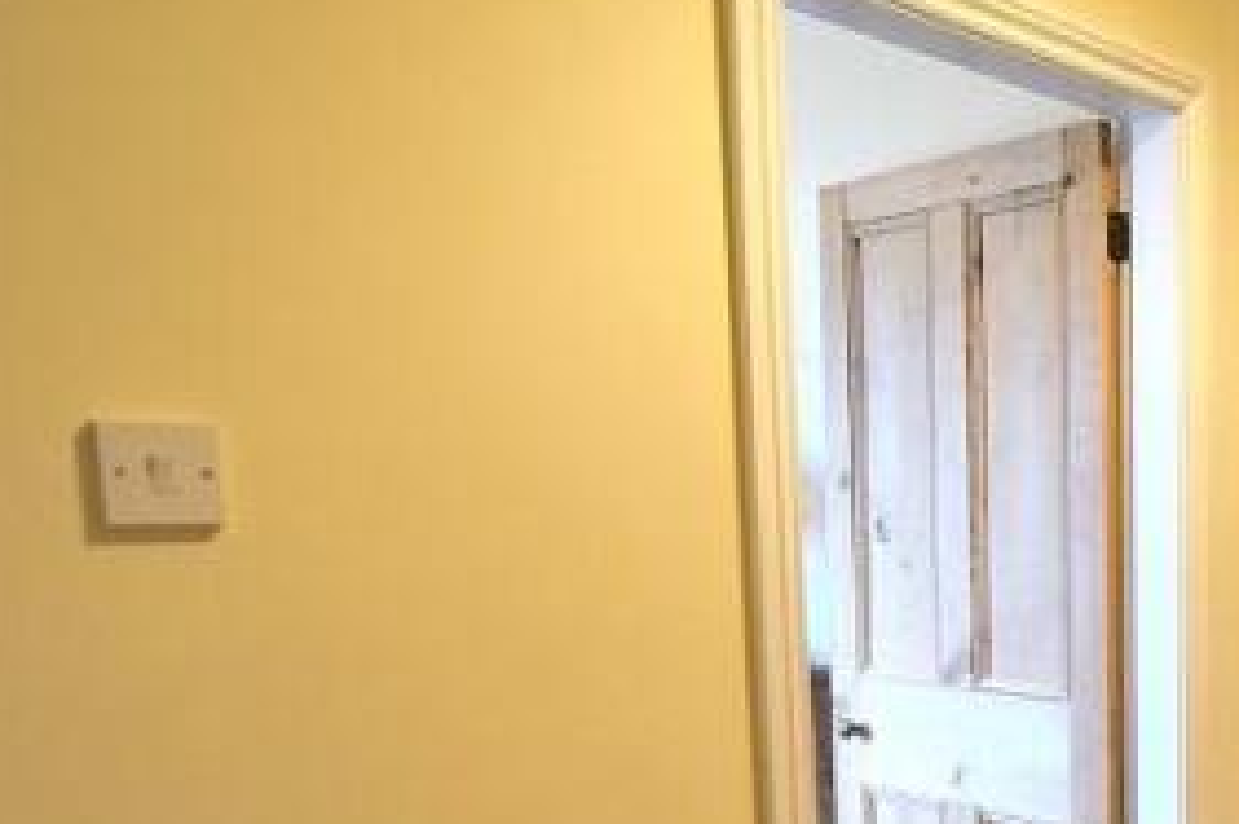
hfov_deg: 46.6
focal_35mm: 35
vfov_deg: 35.8
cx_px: 1208
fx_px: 1204
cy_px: 720
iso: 900
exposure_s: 1/60
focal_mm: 10
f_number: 3.5
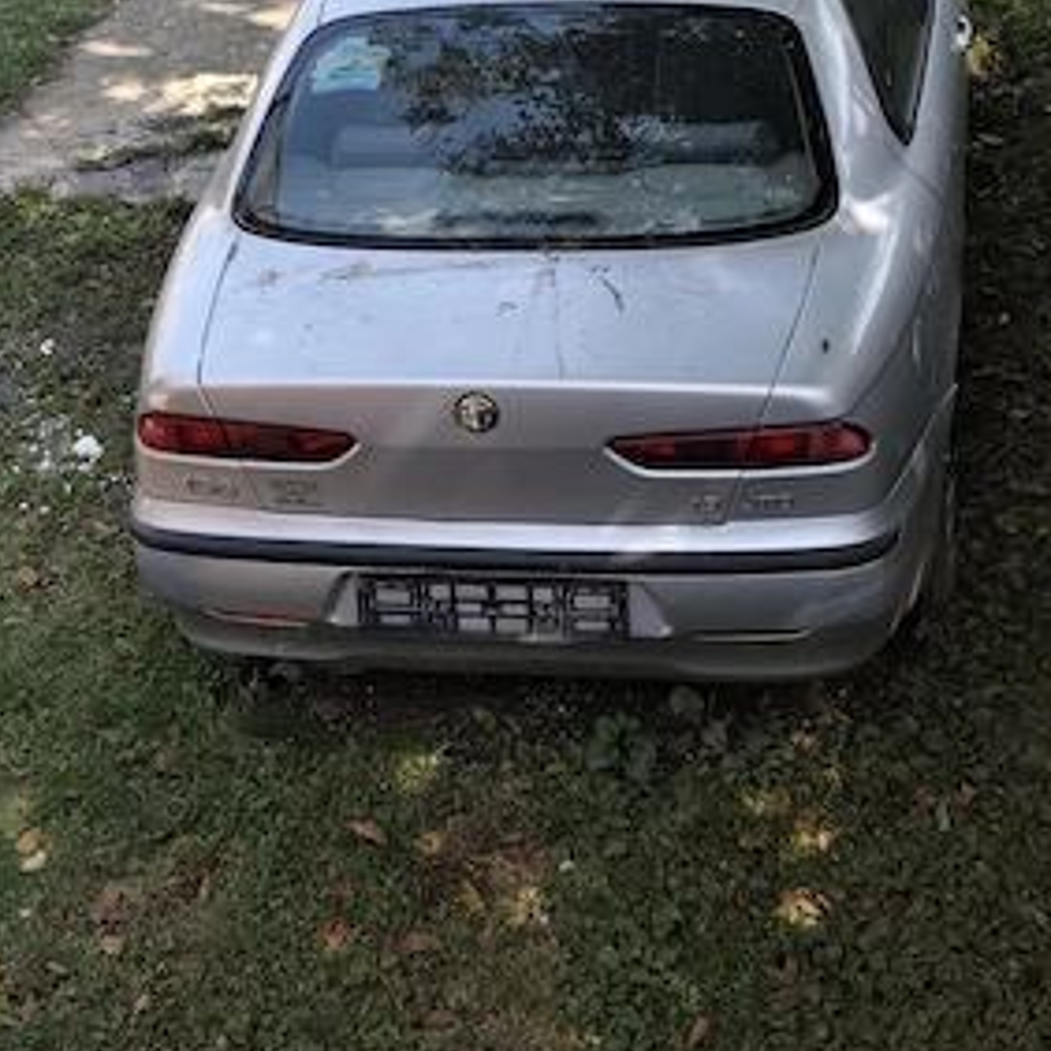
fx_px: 2198
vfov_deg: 26.7
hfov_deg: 26.9
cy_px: 324
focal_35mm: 64
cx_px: 518
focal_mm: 6.19
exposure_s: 1/164
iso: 50
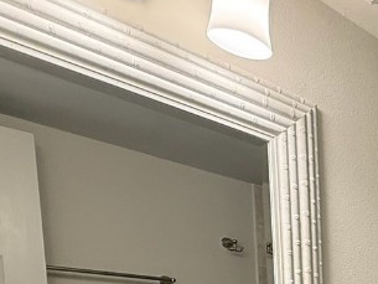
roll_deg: -1.2
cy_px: 407
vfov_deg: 24.9
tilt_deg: -7.1
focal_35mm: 47
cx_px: 525
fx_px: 513
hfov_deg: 29.6
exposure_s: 1/120
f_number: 2.2
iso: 250
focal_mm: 2.22
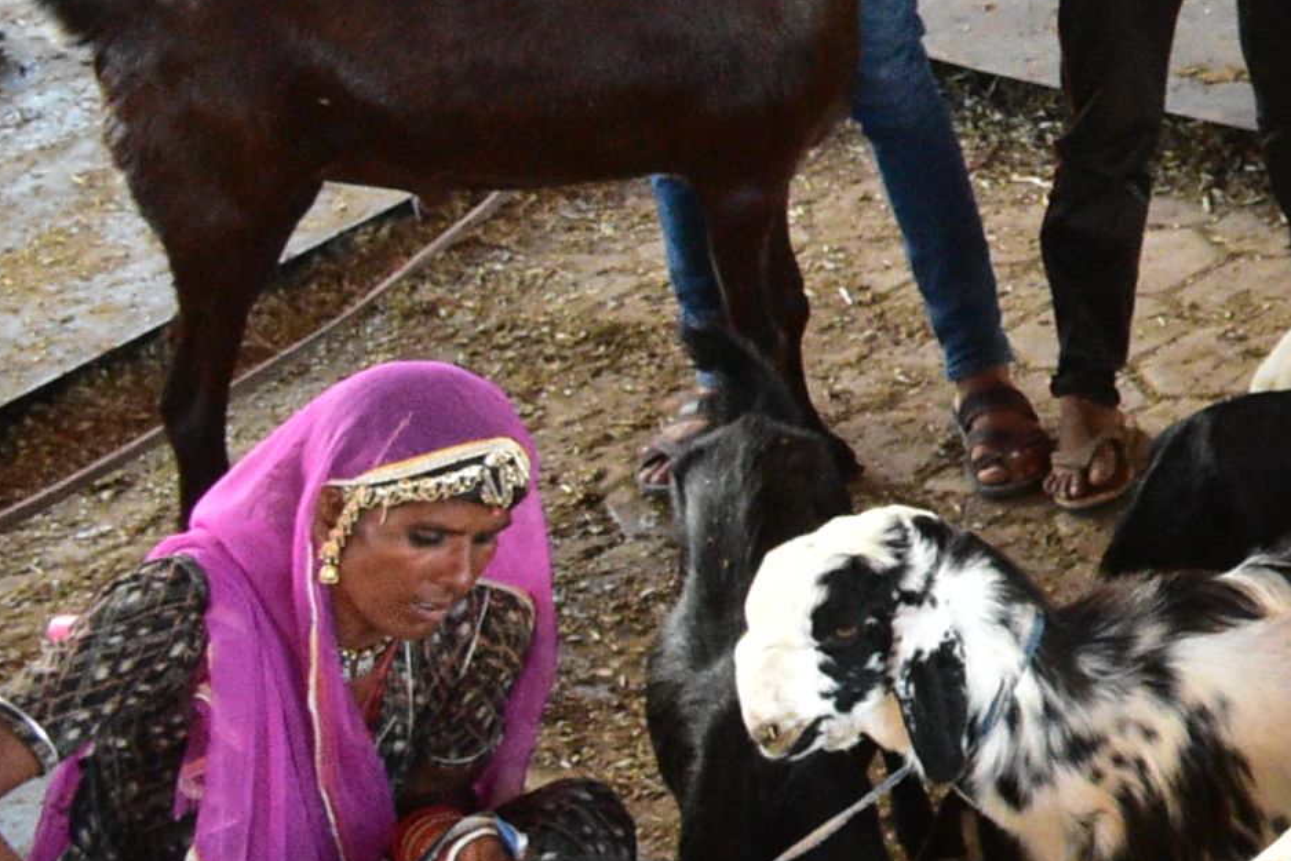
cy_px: -109
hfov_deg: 11.7
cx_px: 3088
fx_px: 5164
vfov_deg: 9.4
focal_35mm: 144
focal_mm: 20
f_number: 6.3
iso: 2000
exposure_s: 1/160
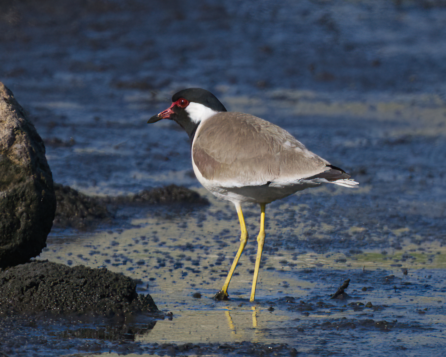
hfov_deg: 2.0
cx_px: 240
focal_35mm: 948
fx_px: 12511
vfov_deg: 1.6
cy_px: 179
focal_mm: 840
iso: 1800
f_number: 9
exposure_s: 1/4000
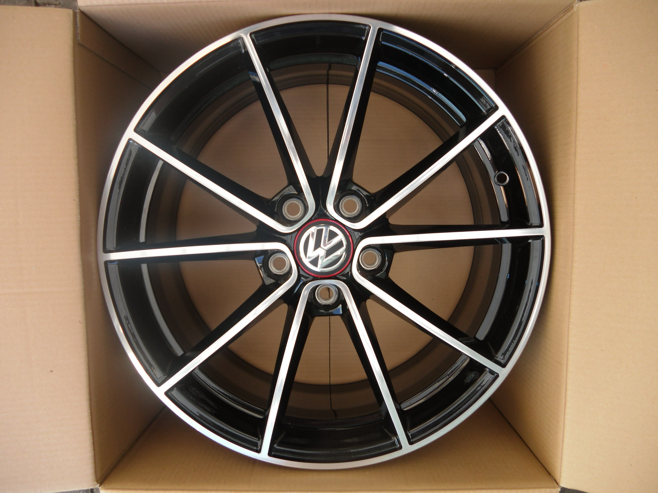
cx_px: 329
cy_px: 246
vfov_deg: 51.4
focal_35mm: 27
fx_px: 513
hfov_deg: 65.3
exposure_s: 1/80
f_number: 3.2
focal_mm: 4.9
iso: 100
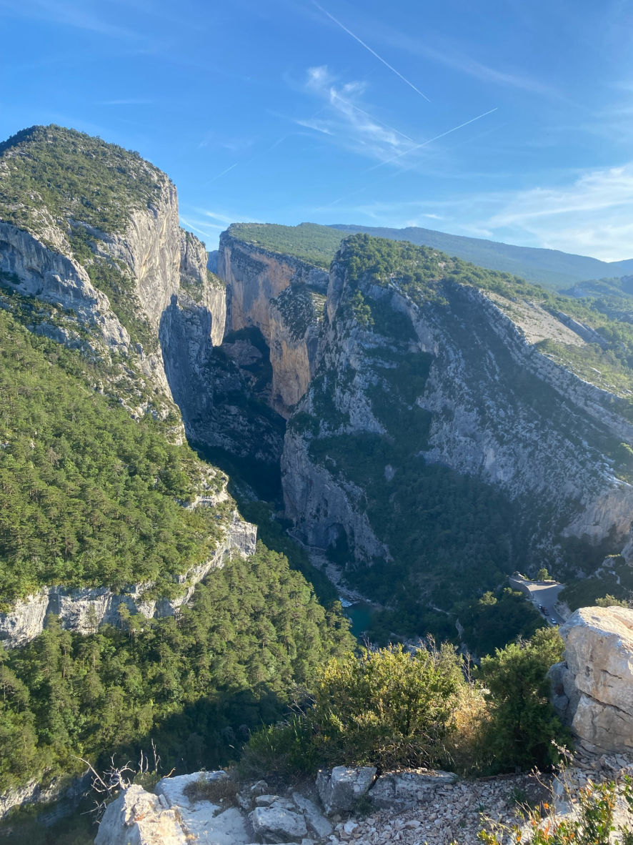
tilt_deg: -8.8
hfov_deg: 53.0
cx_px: 316
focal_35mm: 26
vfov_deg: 67.3
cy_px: 422
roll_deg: +0.5
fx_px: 634
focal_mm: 4.25
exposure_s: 1/1170
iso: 32
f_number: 1.8
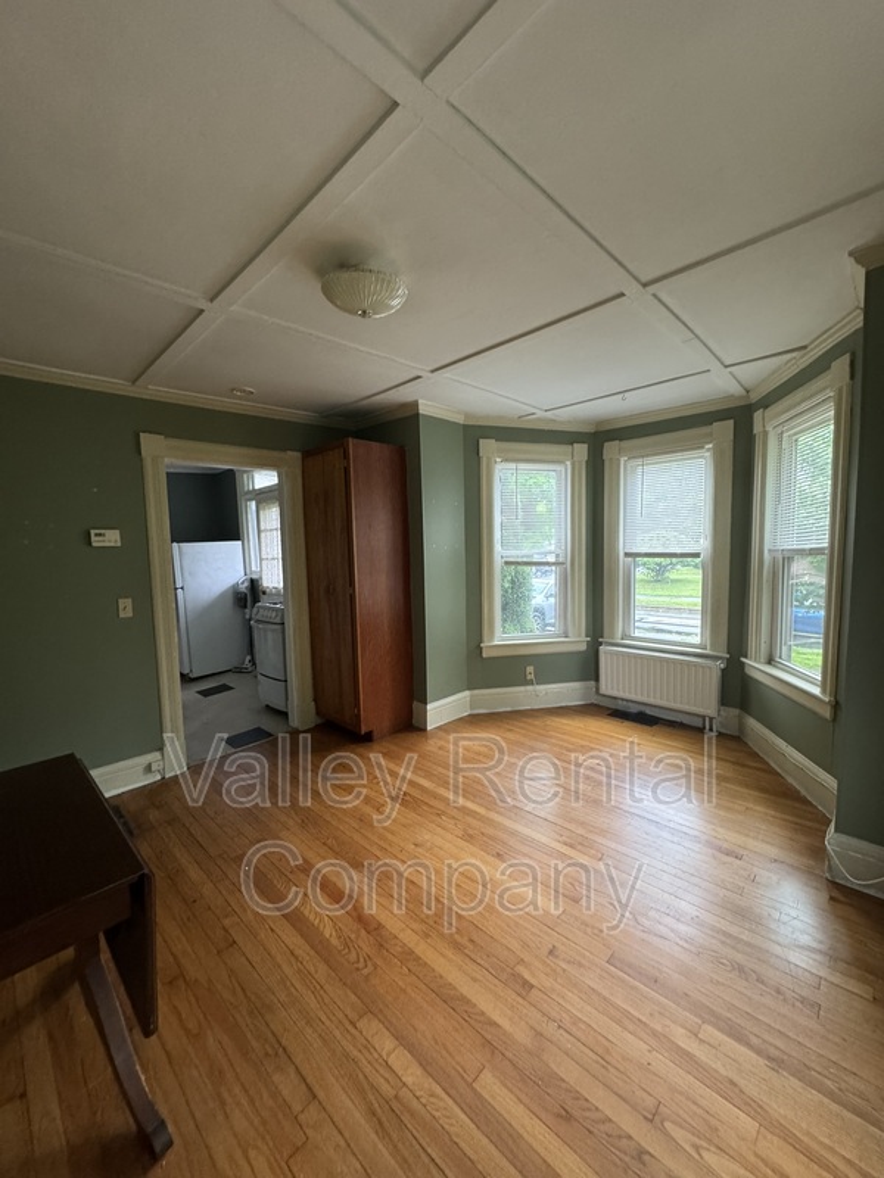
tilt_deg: -4.0
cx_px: 442
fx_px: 477
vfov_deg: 102.1
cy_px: 589
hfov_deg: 85.7
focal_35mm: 14
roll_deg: +1.6
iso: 320
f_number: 2.2
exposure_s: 1/63
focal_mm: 2.22
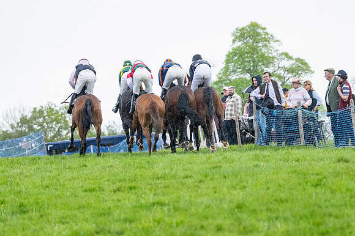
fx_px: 2217
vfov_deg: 6.1
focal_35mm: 225
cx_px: 178
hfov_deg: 9.2
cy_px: 118
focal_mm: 150
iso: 2000
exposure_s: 1/1600
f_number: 4
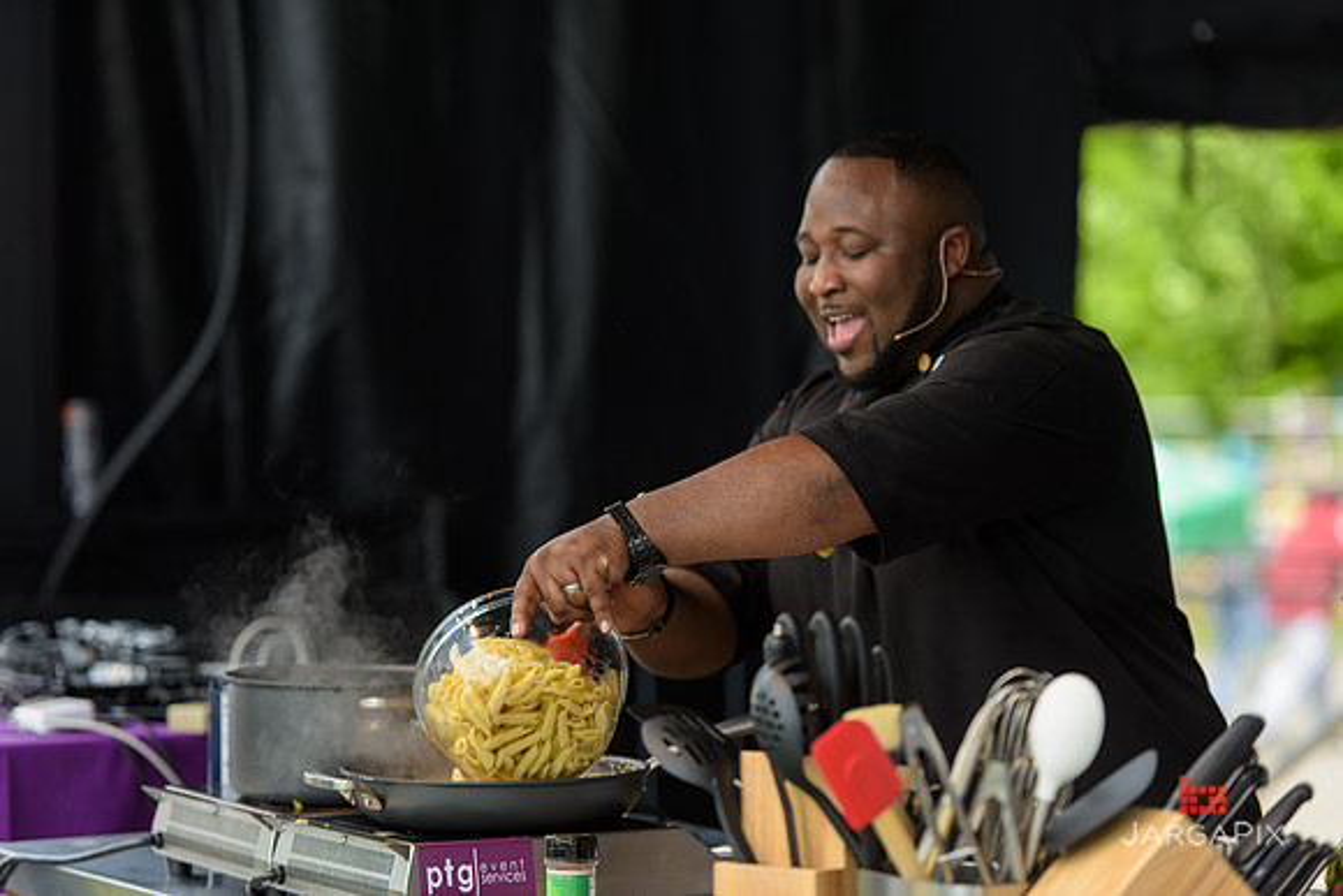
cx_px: 672
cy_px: 448
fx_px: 5224
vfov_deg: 9.8
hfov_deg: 14.7
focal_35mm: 140
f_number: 3.2
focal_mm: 140
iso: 250
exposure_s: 1/1250
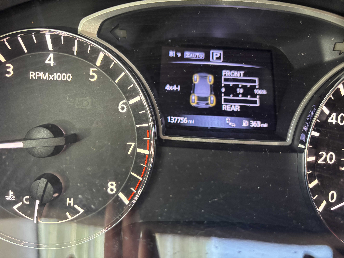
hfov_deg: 67.3
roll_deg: -3.7
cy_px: 129
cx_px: 172
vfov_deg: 53.1
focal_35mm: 26
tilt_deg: -30.0
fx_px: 258
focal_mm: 5.96
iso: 500
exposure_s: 1/56
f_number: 1.6
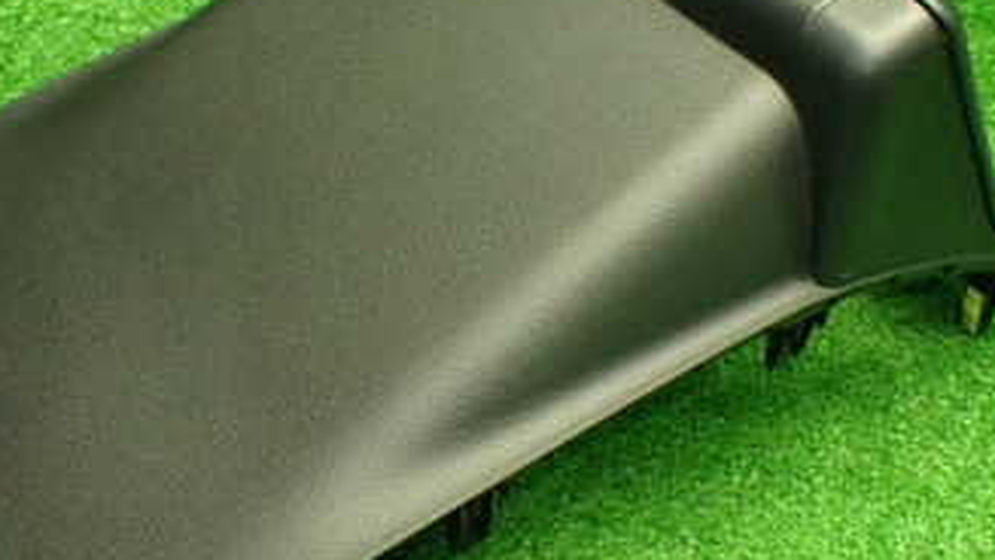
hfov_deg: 34.8
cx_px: 396
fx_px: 1583
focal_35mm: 60
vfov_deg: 20.0
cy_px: 253
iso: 800
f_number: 2.3
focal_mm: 5.4
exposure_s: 1/80
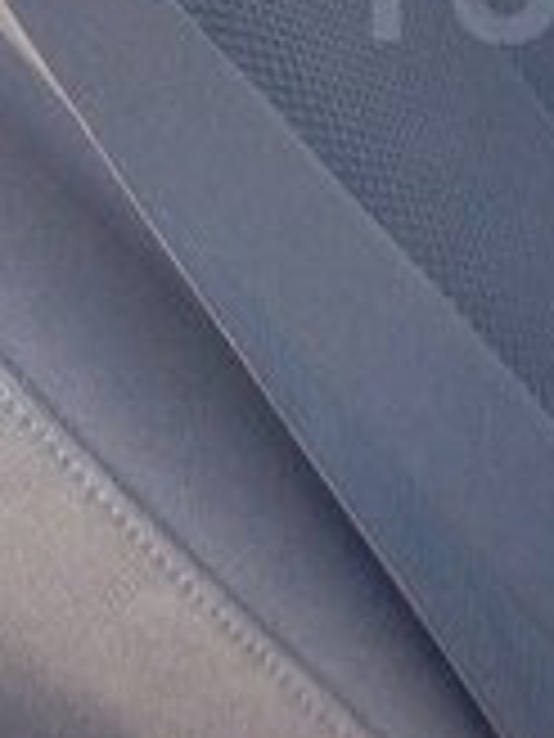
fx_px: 2134
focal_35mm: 100
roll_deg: -0.5
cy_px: -27
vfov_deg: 19.0
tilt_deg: -31.5
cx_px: 797
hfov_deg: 14.0
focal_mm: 4.12
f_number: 2.4
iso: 64
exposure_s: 1/60
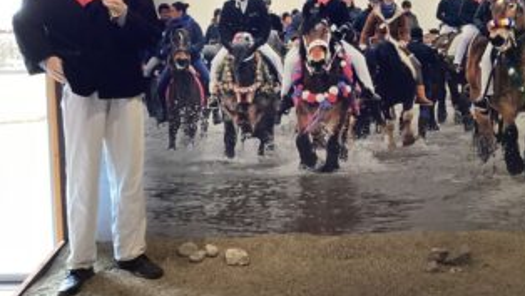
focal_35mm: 43
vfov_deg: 27.1
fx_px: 599
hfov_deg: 47.0
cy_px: 54
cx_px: 321
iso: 100
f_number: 2.4
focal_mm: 3.3
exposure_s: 1/50
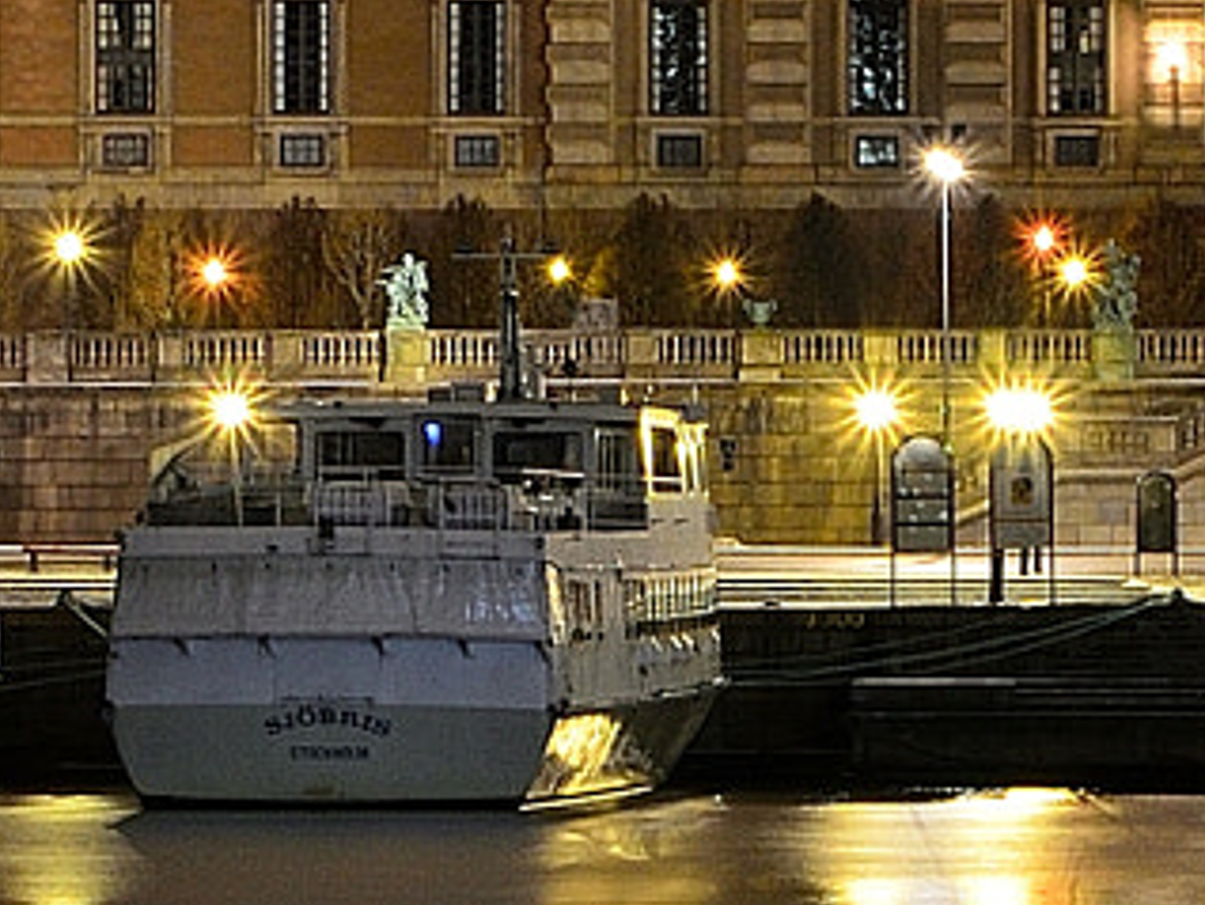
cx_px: 1440
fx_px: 10347
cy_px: 640
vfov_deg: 5.0
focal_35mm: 297
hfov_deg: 6.6
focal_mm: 32
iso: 100
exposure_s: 10
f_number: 9
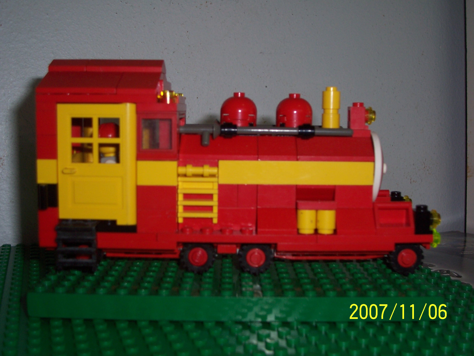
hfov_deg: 44.8
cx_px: 237
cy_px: 178
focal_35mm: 42
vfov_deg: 34.3
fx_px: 575
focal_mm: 7
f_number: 3
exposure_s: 1/60
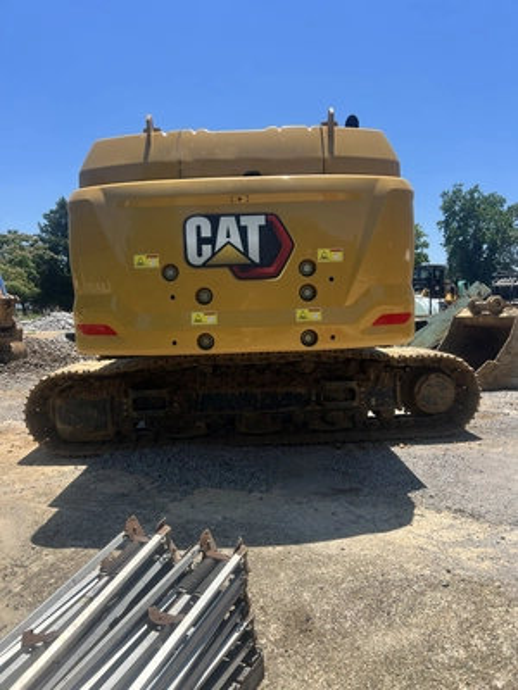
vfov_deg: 67.3
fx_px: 519
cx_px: 259
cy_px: 345
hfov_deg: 53.1
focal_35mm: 26
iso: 50
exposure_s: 1/3077
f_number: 1.5
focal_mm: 5.7
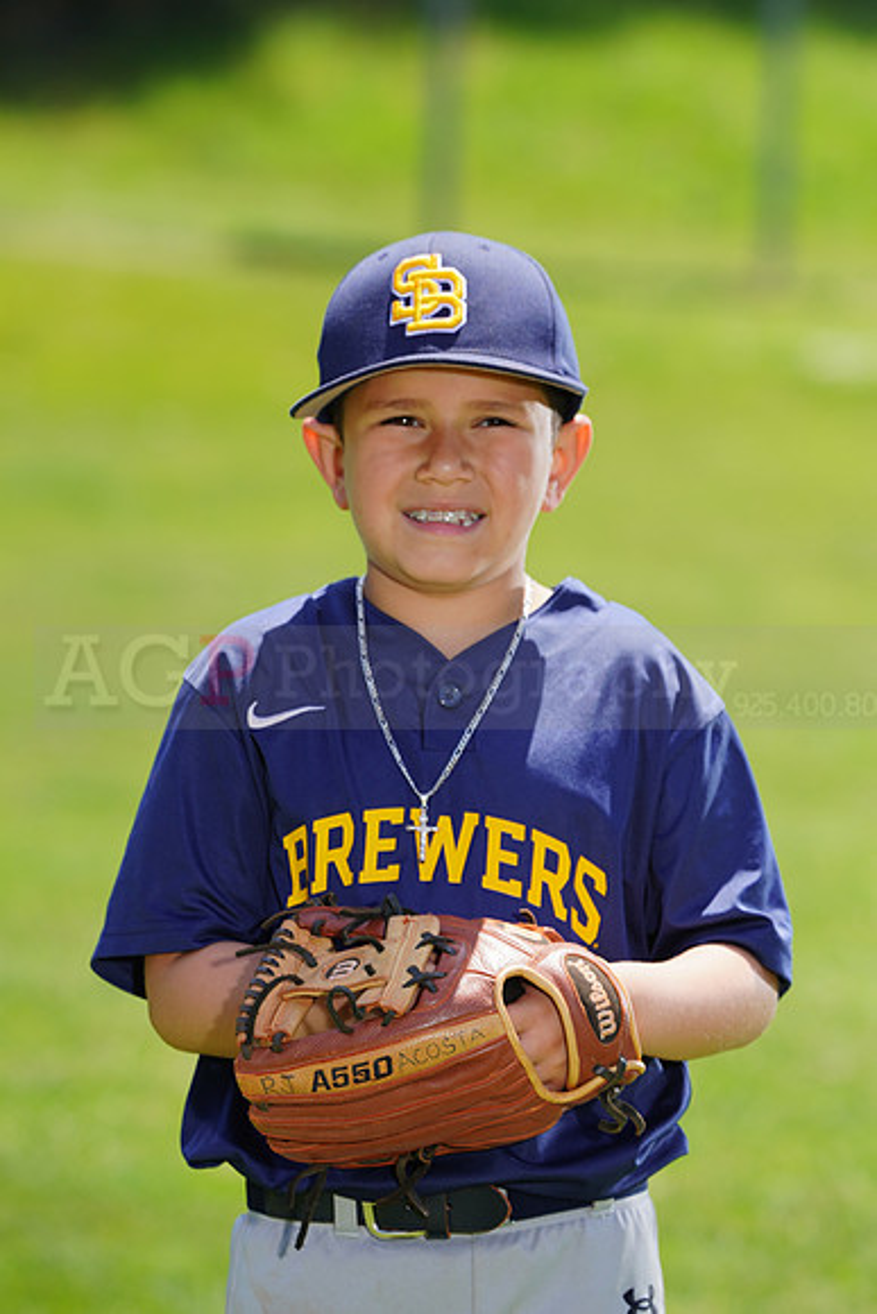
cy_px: 657
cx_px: 438
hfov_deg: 5.5
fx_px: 9129
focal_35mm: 250
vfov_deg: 8.2
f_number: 7.1
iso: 100
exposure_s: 1/250
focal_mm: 250
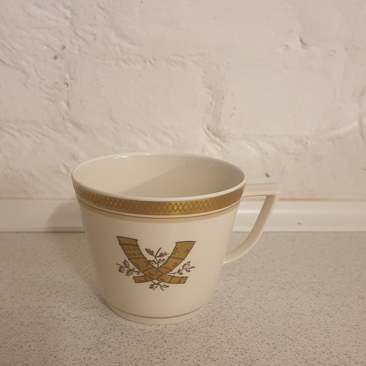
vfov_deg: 49.2
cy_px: 233
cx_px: 170
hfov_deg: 49.7
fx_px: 395
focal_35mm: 33
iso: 640
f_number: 2.4
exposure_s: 1/50
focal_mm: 4.32
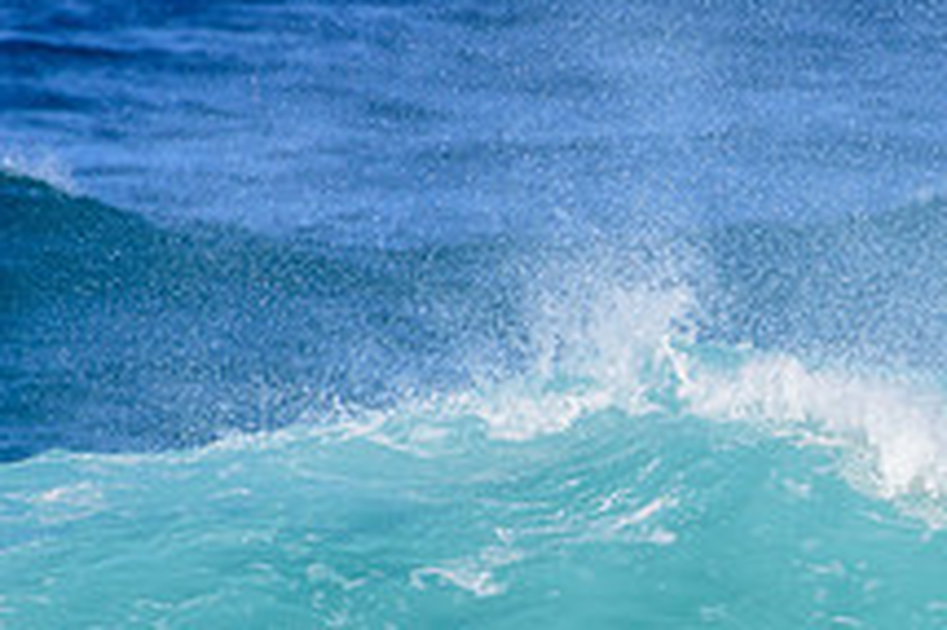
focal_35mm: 2026
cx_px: 1273
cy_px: 848
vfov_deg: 0.7
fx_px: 53253
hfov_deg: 1.0
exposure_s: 1/2000
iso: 280
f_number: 5.6
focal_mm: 500
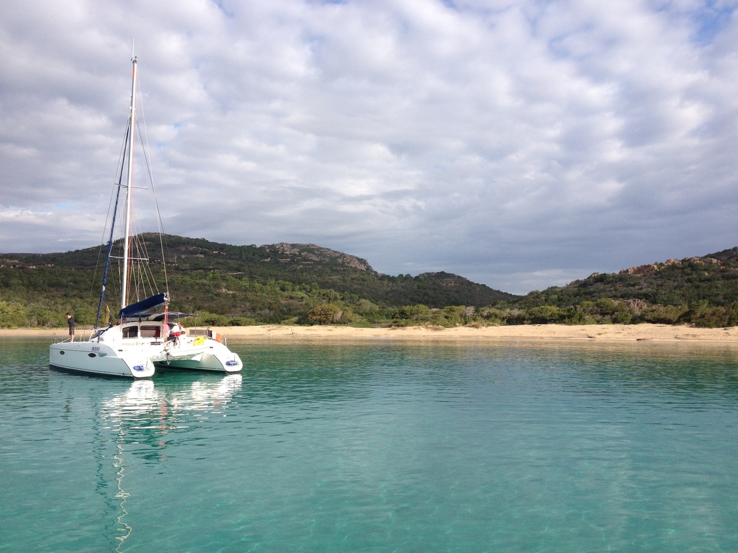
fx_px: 746
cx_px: 369
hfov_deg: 52.6
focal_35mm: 35
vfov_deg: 40.7
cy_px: 276
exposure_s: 1/1416
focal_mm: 4.28
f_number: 2.4
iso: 64
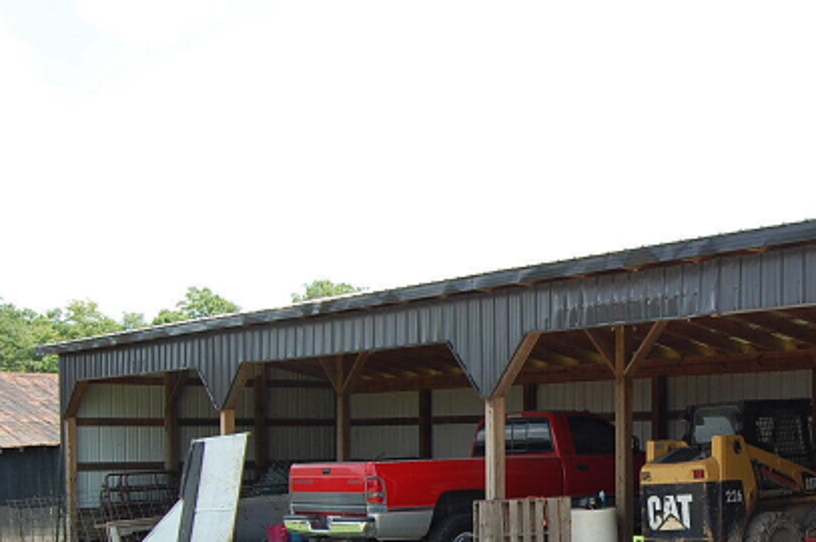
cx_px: 644
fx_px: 1380
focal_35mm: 61
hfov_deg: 32.1
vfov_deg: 21.7
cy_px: 480
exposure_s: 1/200
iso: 200
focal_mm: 22
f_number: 7.1
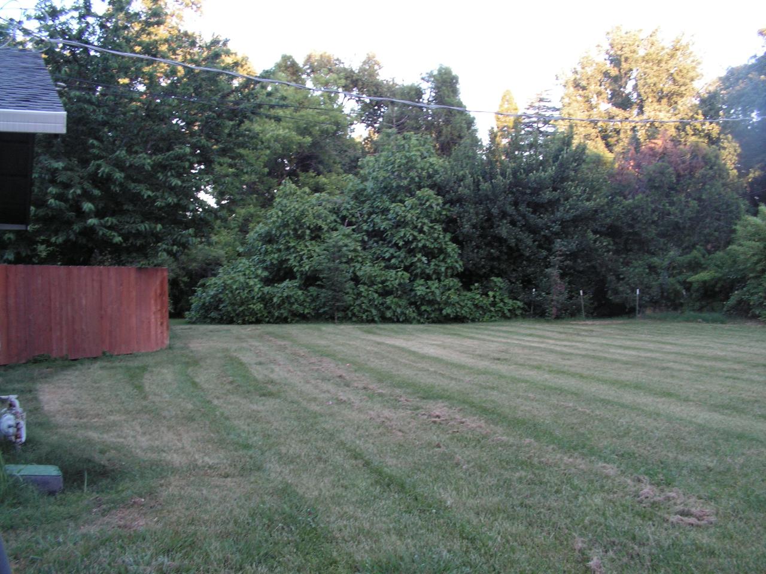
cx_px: 383
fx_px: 797
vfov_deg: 39.7
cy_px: 287
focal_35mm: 36
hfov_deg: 51.4
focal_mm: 6
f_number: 3.2
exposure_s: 1/40
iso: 80
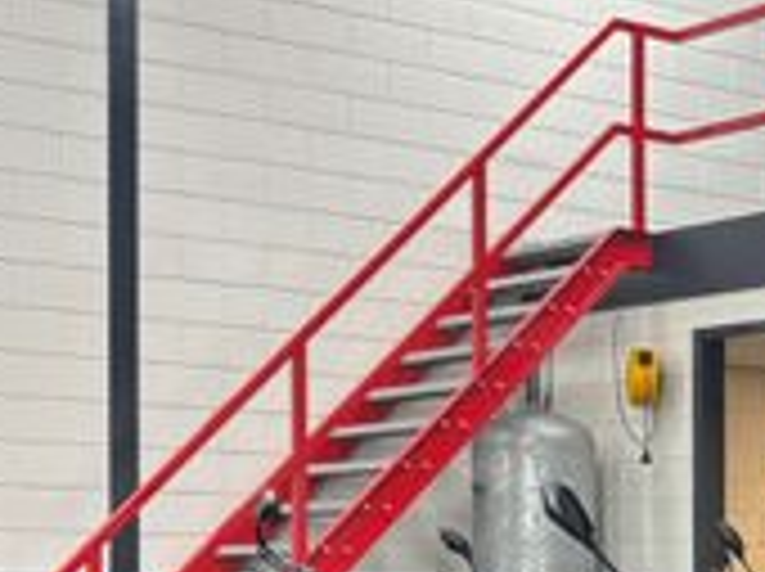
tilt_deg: -2.0
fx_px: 2163
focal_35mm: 98
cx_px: 904
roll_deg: -0.3
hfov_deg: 19.0
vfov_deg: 14.7
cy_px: 635
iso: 80
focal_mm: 5.96
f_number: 1.6
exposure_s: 1/50
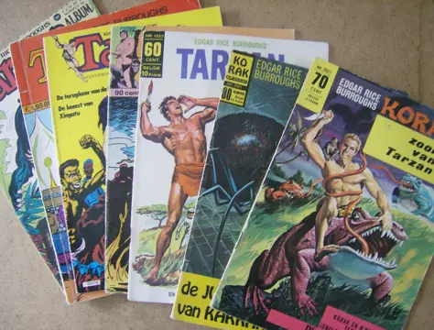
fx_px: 453
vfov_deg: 40.0
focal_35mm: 36
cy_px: 165
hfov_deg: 51.2
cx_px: 217
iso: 200
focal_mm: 6
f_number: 2.8
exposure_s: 1/20
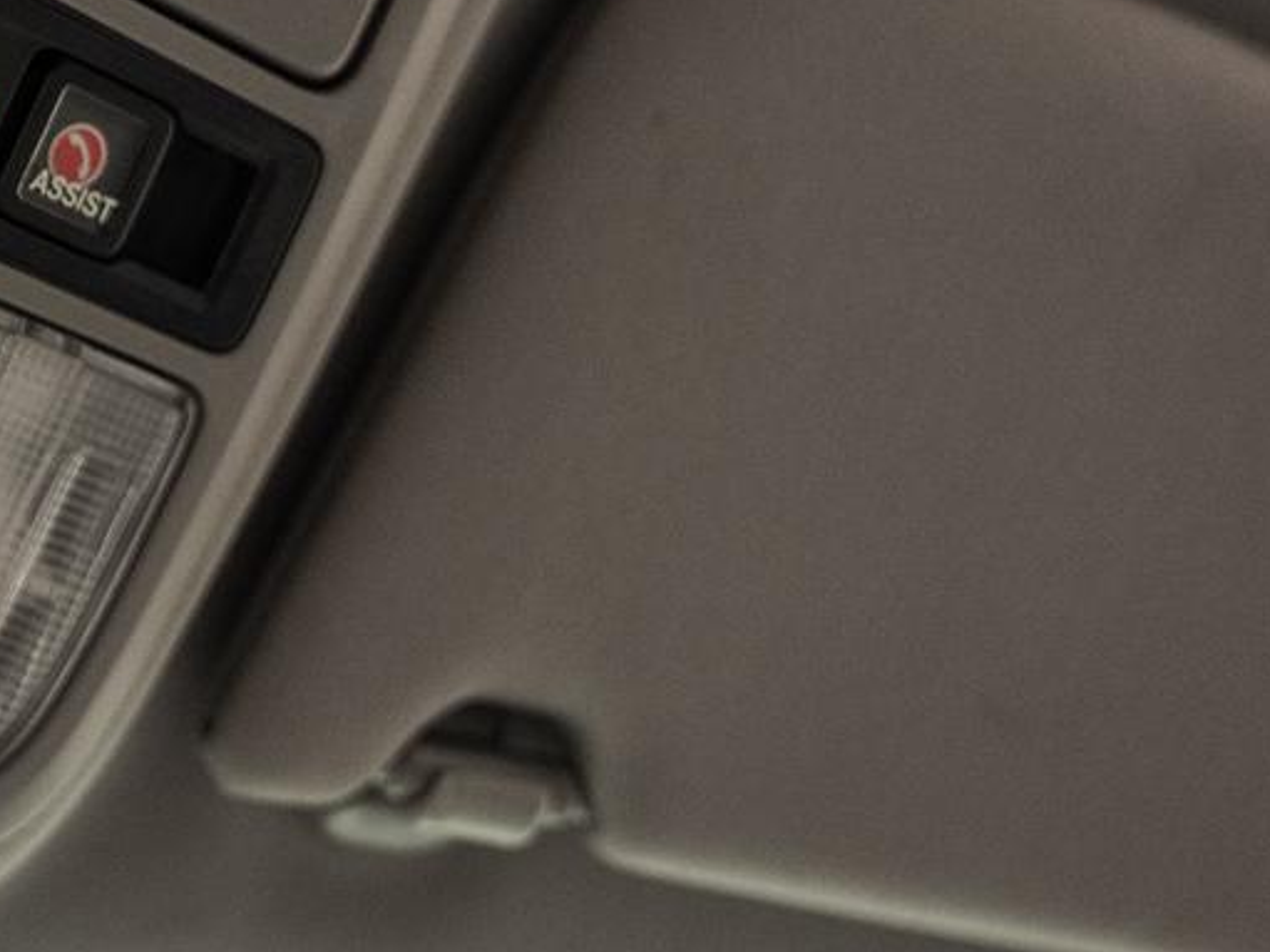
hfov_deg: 26.1
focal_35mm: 65
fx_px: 2384
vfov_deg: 22.0
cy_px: 80
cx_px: -308
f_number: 2.8
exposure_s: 1/40
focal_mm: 24
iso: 800
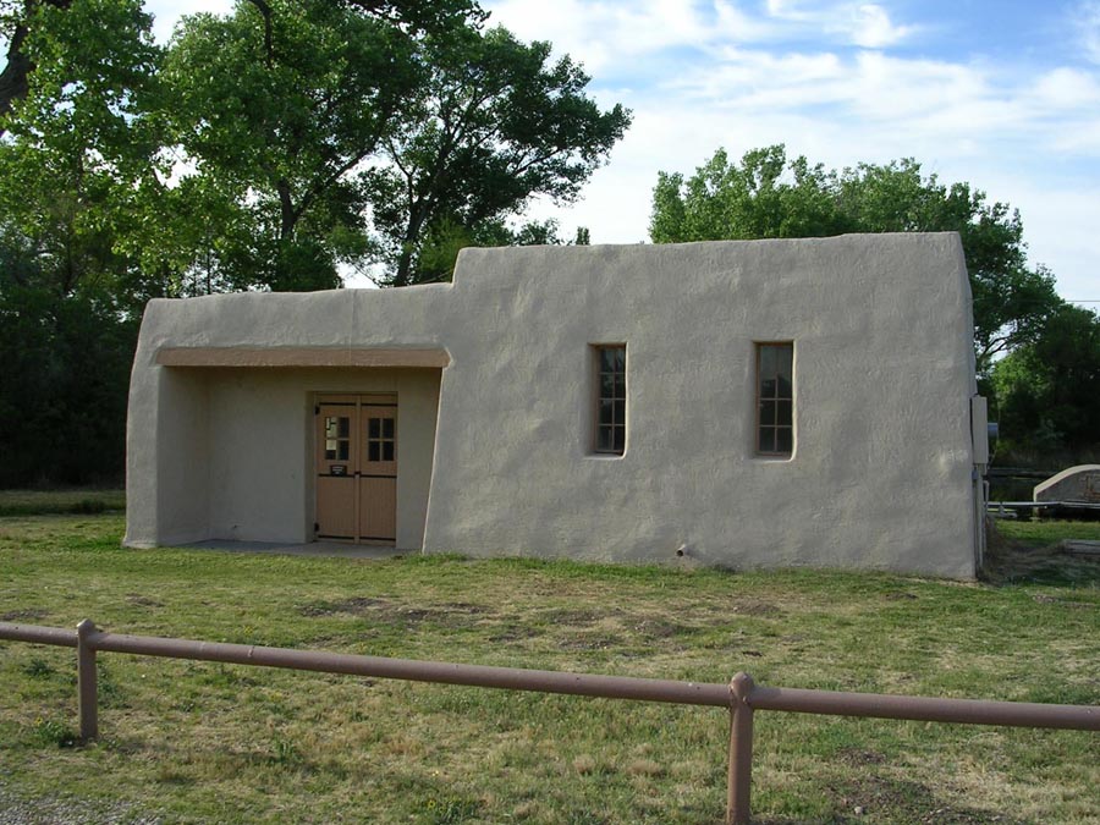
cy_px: 412
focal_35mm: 38
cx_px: 550
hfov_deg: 49.0
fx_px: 1208
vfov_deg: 37.7
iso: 50
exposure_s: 1/165
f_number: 5.6
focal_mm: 5.8
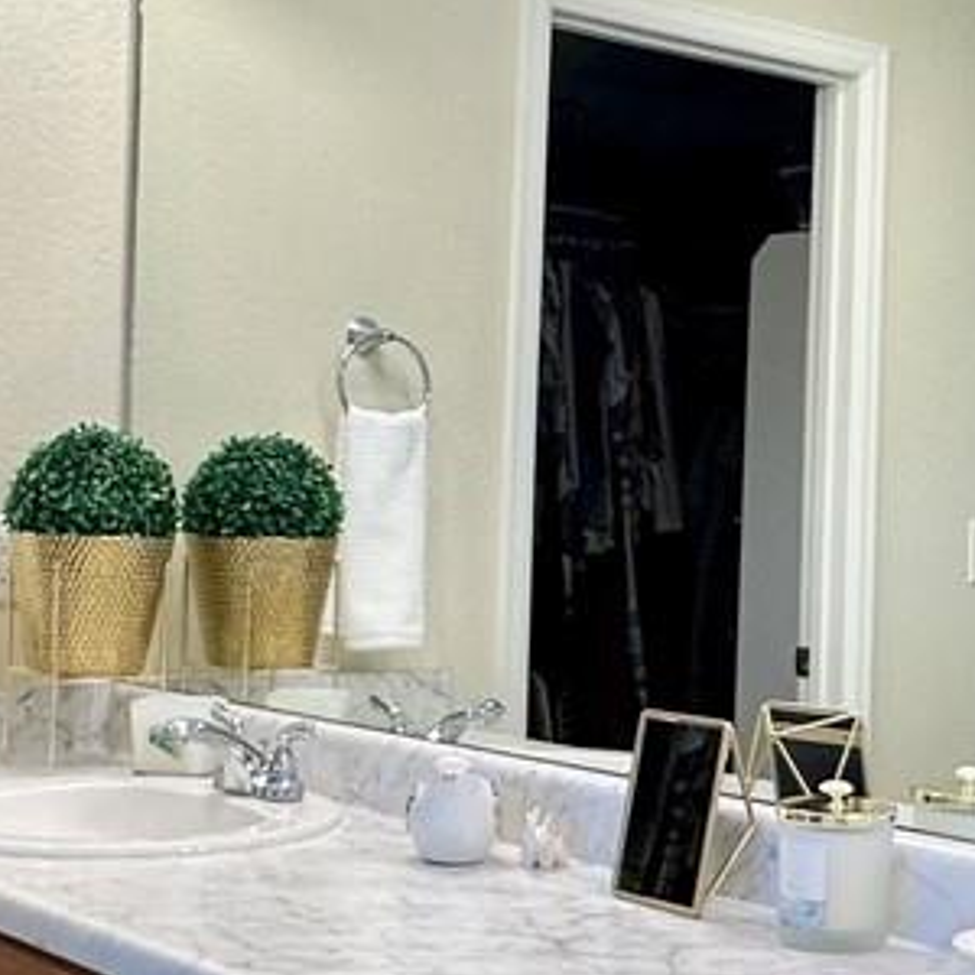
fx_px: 2103
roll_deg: -2.0
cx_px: 692
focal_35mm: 66
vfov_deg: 26.1
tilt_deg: -1.4
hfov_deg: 25.9
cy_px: 536
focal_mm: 2.22
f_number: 2.2
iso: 100
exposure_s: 1/120
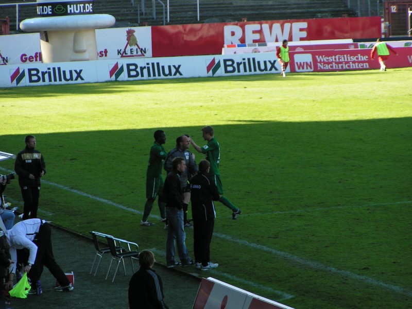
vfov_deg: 6.6
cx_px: 206
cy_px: 154
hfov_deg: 8.8
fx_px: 2690
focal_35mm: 226
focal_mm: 34.5
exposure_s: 1/250
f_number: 3.5
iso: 50
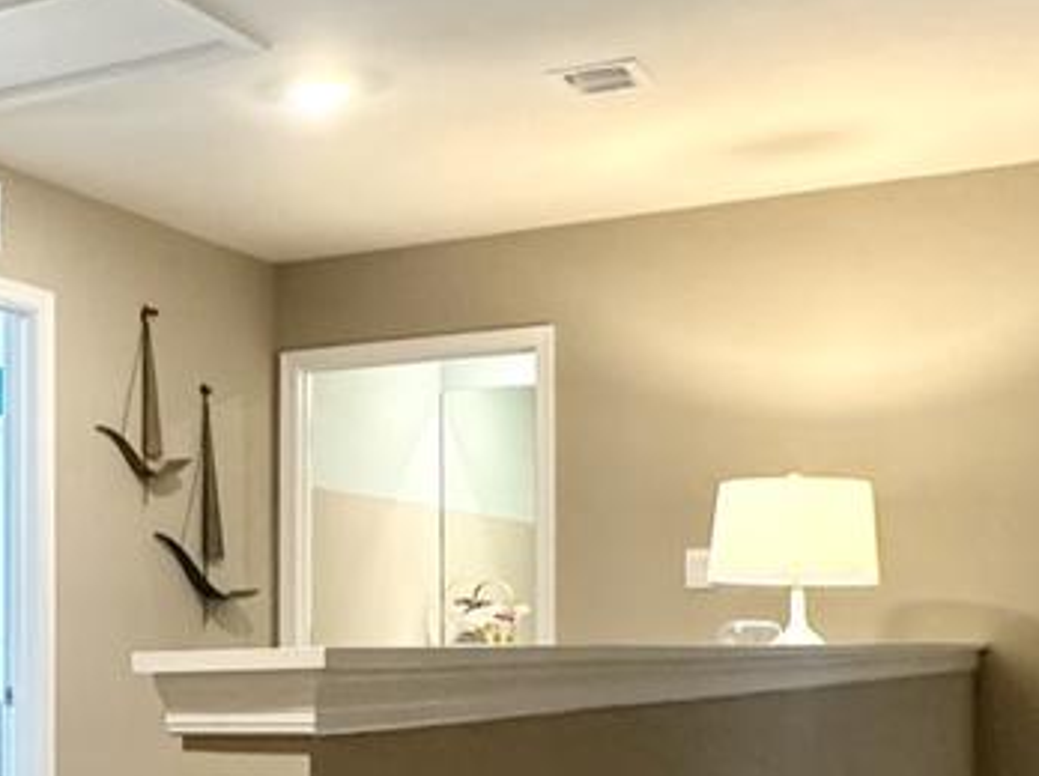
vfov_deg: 23.1
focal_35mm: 58
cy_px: 930
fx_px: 1738
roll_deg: +0.2
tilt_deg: -3.9
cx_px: -224
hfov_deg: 28.7
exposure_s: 1/60
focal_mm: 2.22
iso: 250
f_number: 2.2
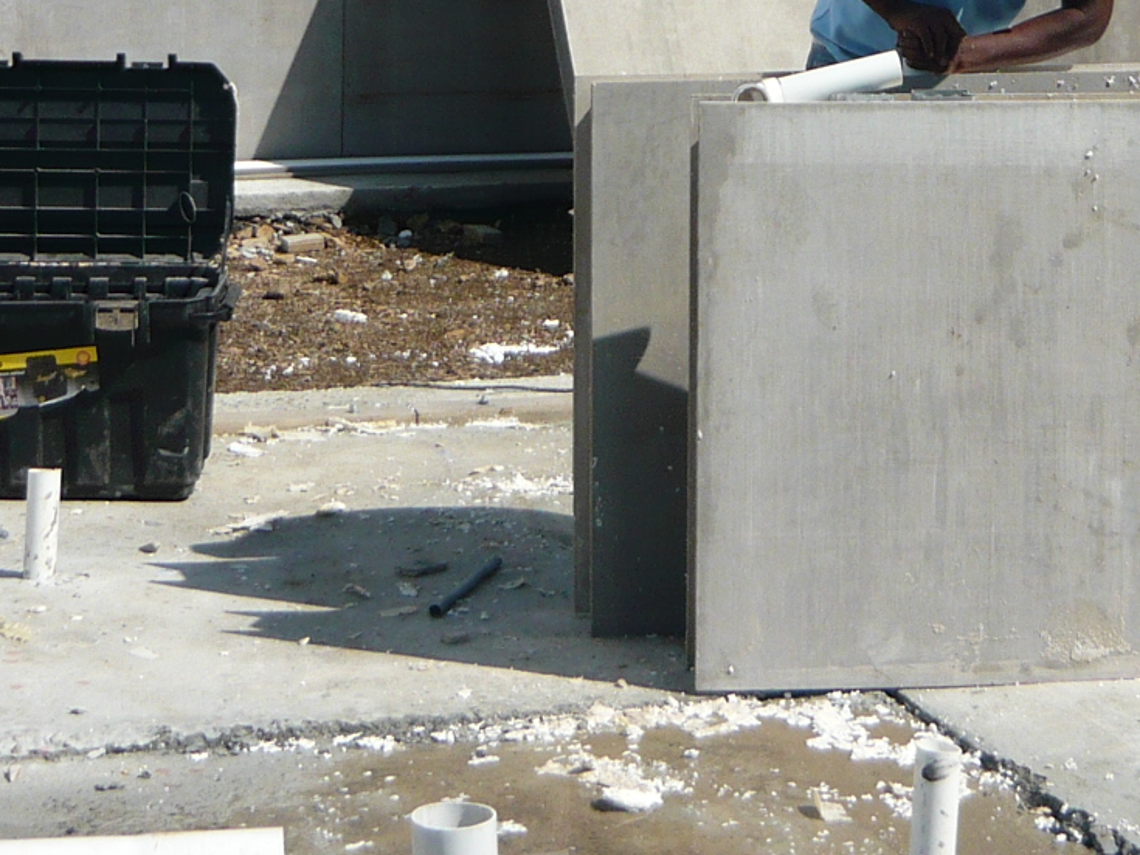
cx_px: 890
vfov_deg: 15.5
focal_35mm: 92
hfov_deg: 21.1
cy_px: -147
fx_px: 3029
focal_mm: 5.5
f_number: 8
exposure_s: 1/250
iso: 100
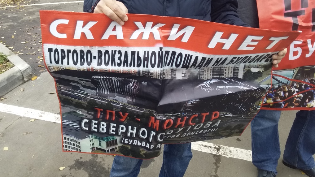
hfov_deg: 58.0
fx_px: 284
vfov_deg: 34.6
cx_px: 157
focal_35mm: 34
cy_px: 77
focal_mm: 3.3
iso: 200
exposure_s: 1/167
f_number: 2.2
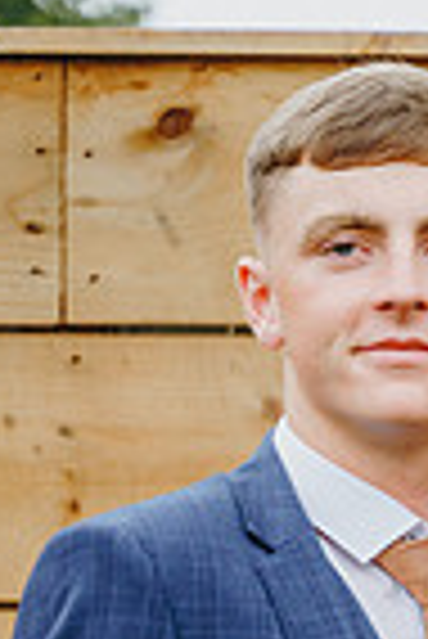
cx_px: 541
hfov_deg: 5.8
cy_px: 954
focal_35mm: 237
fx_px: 4216
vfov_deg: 8.5
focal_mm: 75
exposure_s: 1/2000
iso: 500
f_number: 2.8
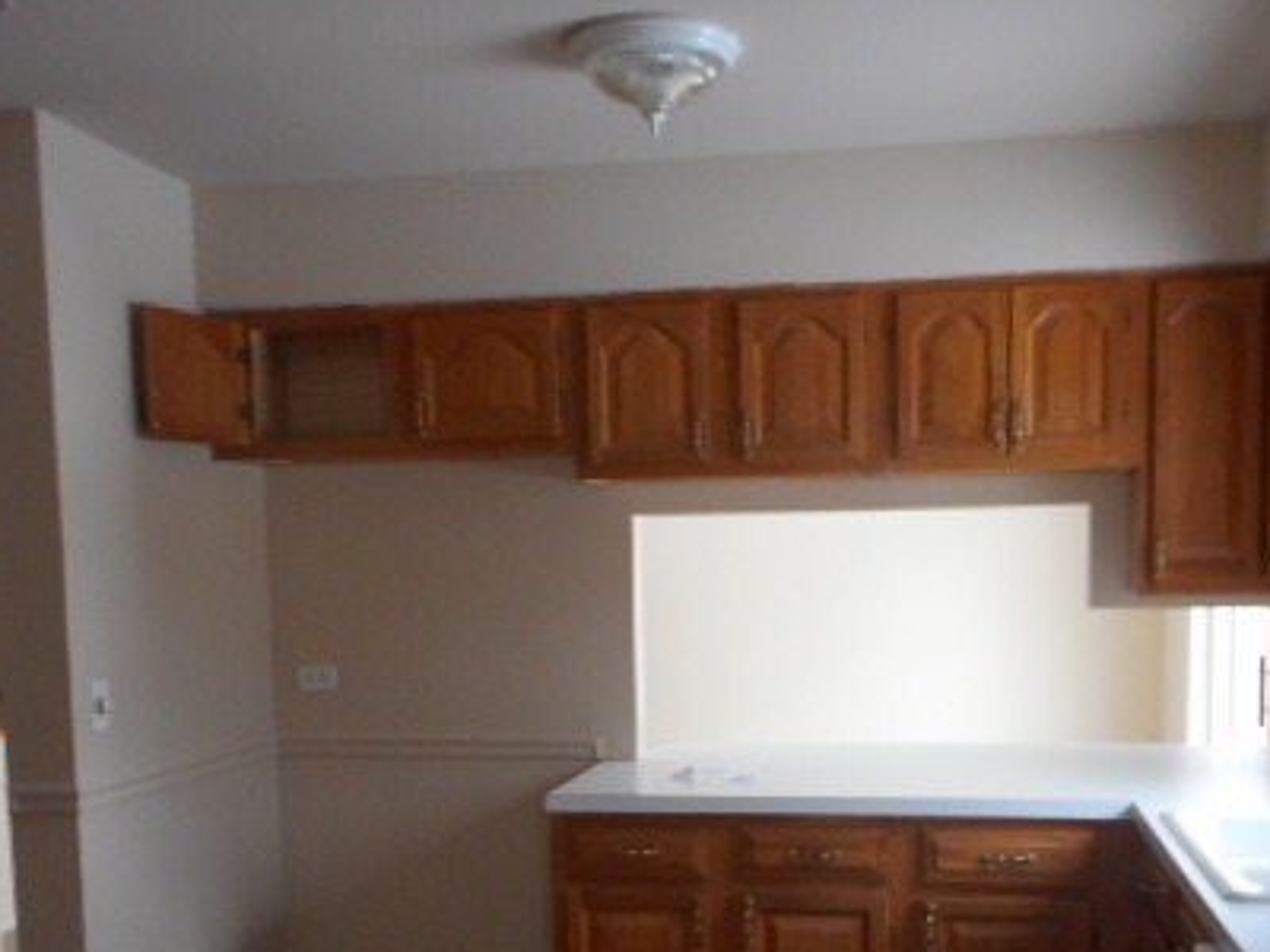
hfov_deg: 46.8
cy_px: 727
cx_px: 673
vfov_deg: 35.1
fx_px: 1468
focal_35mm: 40
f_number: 3.7
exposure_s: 1/30
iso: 360
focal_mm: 4.5
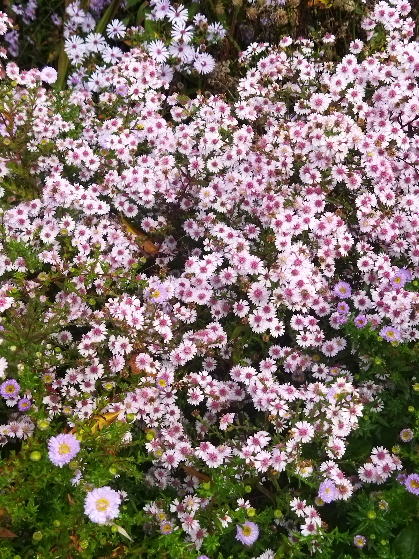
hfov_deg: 51.4
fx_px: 436
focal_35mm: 27
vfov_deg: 65.3
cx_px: 210
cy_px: 280
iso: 99
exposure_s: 1/569
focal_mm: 4.71
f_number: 1.79
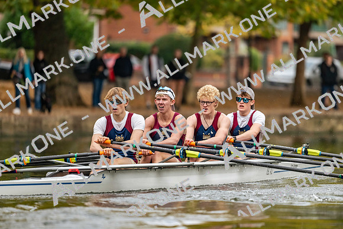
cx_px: 172
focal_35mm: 400
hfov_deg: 5.2
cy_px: 114
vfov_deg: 3.4
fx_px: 3812
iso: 2000
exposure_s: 1/2500
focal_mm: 400
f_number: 4.5
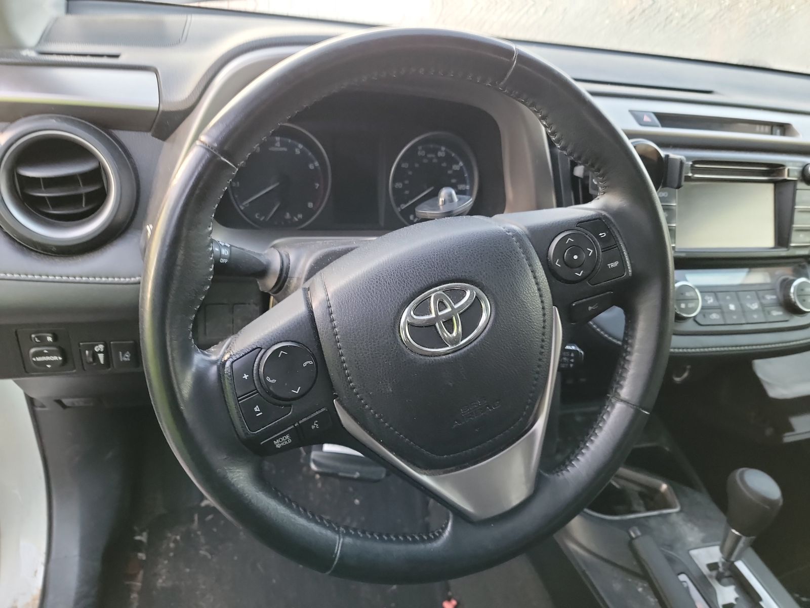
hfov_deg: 71.6
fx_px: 562
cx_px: 405
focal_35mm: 24
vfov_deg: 56.8
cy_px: 304
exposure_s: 1/39
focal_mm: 6.7
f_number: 1.8
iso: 925
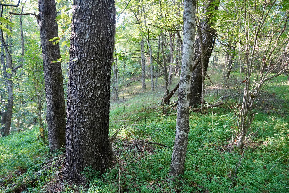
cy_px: 96
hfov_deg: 67.4
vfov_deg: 47.9
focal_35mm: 27
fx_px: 217
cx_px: 144
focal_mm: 18
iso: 1600
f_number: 4
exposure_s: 1/160
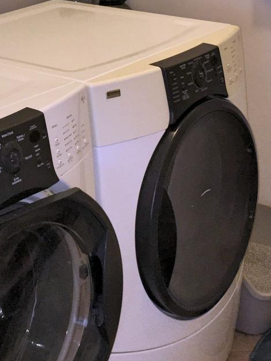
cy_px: 31
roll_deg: +0.6
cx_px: 0
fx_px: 960
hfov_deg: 15.8
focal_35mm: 92
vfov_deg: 20.8
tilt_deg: -12.2
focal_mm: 4.15
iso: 50
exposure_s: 1/30
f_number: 2.2
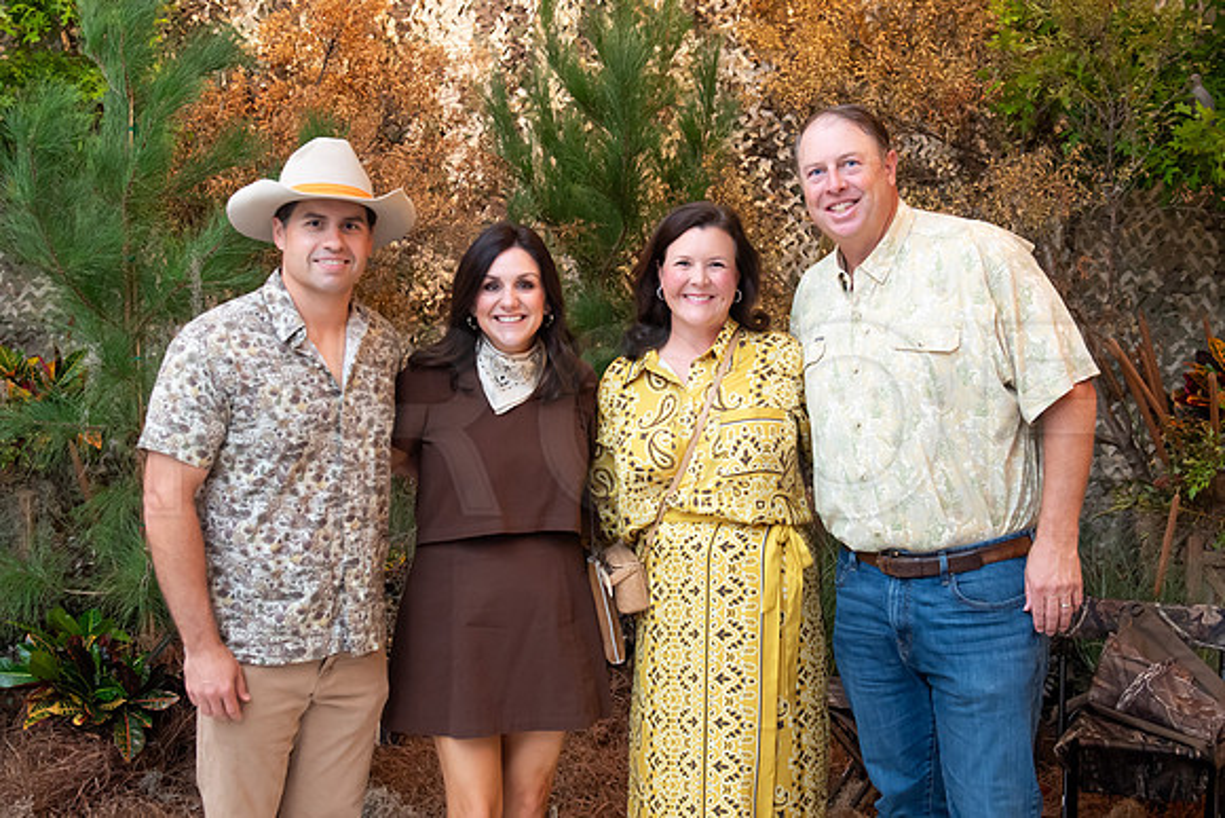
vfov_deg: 31.3
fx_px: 1457
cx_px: 618
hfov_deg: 45.6
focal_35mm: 43
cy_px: 407
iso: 3200
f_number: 5.6
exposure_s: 1/100
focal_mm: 35
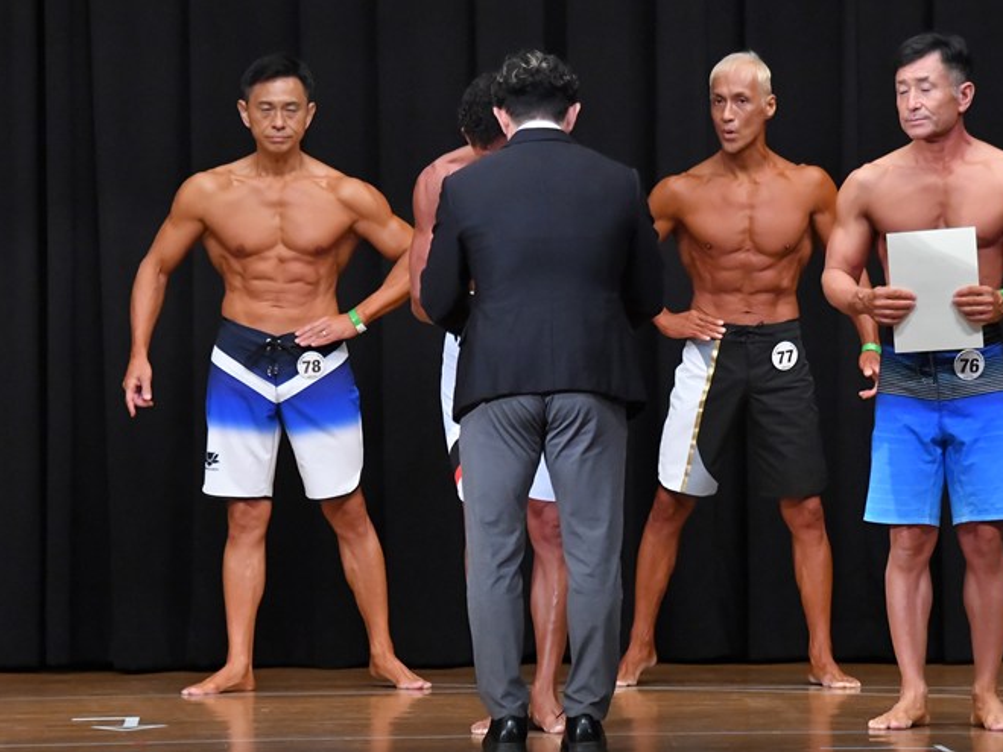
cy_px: 366
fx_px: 8345
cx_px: 558
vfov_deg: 5.2
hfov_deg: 6.9
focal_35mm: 288
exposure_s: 1/400
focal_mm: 170
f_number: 5.6
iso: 8000
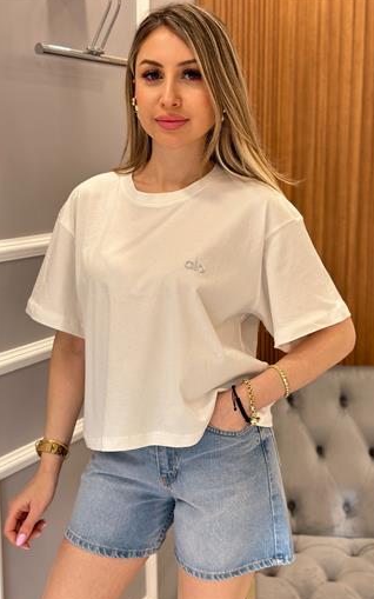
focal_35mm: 52
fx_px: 848
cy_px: 299
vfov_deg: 38.9
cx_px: 169
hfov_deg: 24.9
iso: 125
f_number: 1.78
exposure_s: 1/116
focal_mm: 6.86
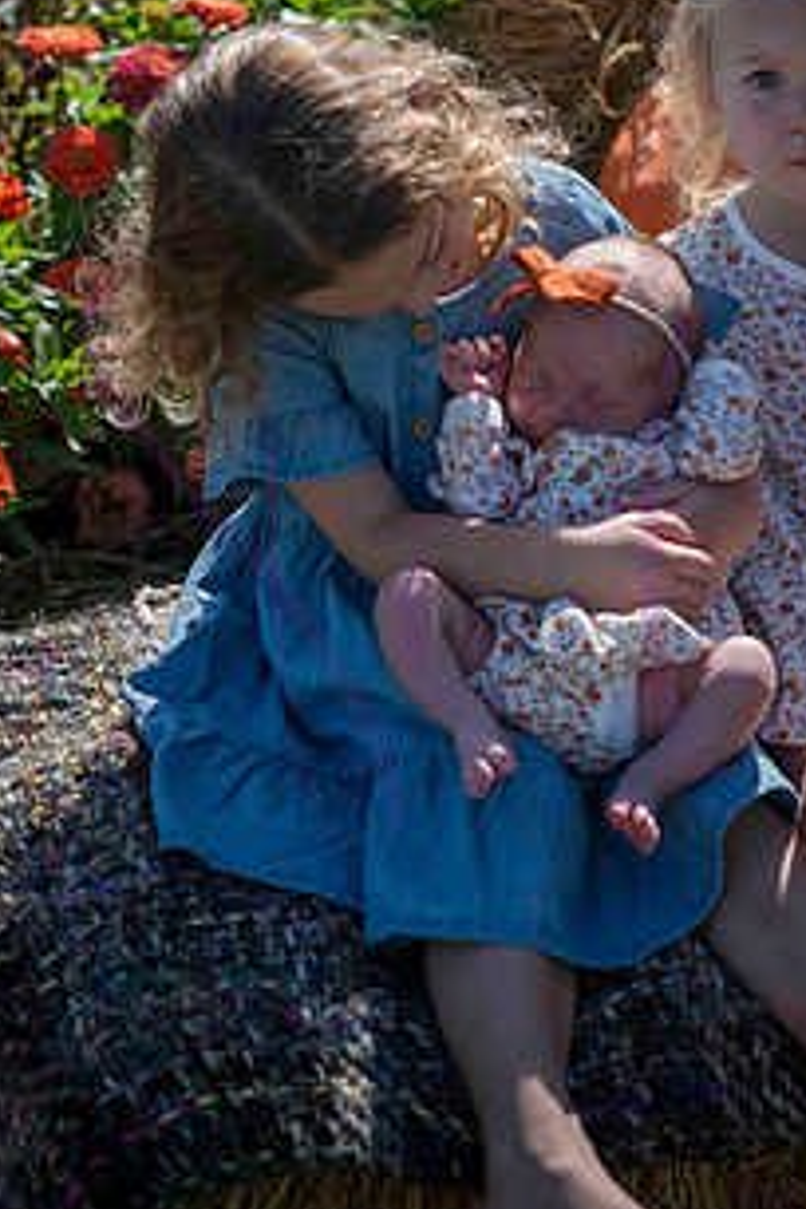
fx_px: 4198
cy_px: 328
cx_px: 561
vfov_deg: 16.3
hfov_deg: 11.0
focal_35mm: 125
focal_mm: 85
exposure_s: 1/1250
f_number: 6.3
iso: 400
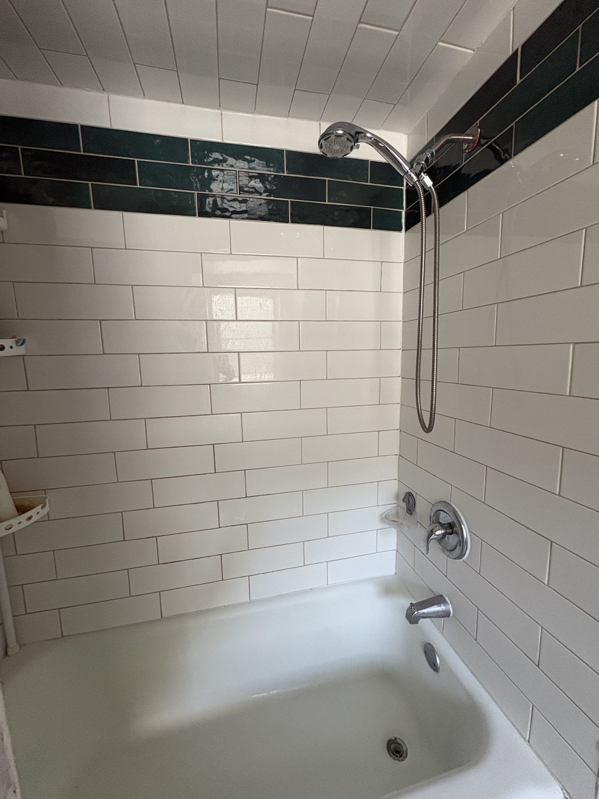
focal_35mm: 14
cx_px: 300
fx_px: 323
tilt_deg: -5.7
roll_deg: +0.7
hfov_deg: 85.7
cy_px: 400
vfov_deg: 102.1
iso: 250
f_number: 2.2
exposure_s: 1/60
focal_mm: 2.22
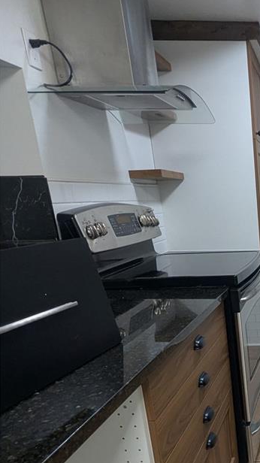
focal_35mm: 34
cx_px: 338
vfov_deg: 55.6
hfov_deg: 28.4
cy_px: 340
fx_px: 417
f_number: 2.2
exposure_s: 1/40
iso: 272
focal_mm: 2.35
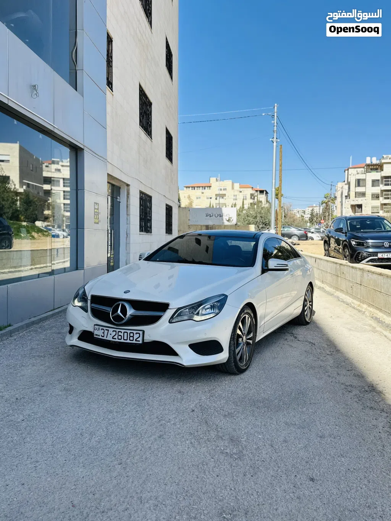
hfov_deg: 56.8
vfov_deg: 71.6
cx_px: 196
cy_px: 260
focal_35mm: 24
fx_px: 361
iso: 80
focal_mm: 6.86
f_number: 1.78
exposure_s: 1/2410
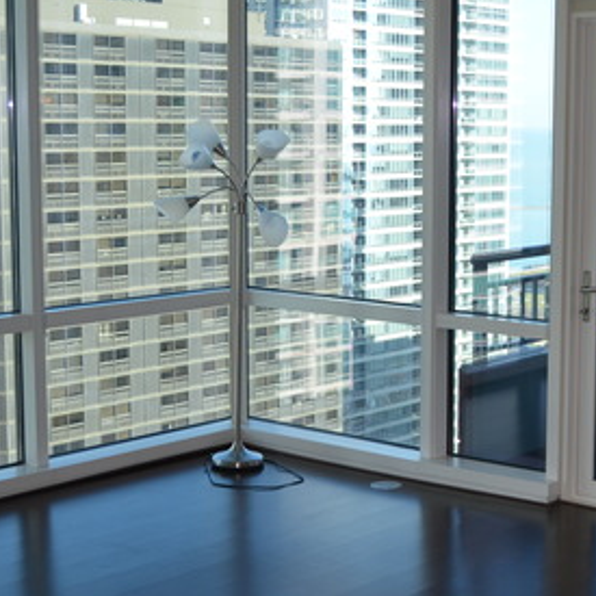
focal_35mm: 71
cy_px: 295
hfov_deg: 23.8
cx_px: 509
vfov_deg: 24.3
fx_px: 1383
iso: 200
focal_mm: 24
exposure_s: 1/200
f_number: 4
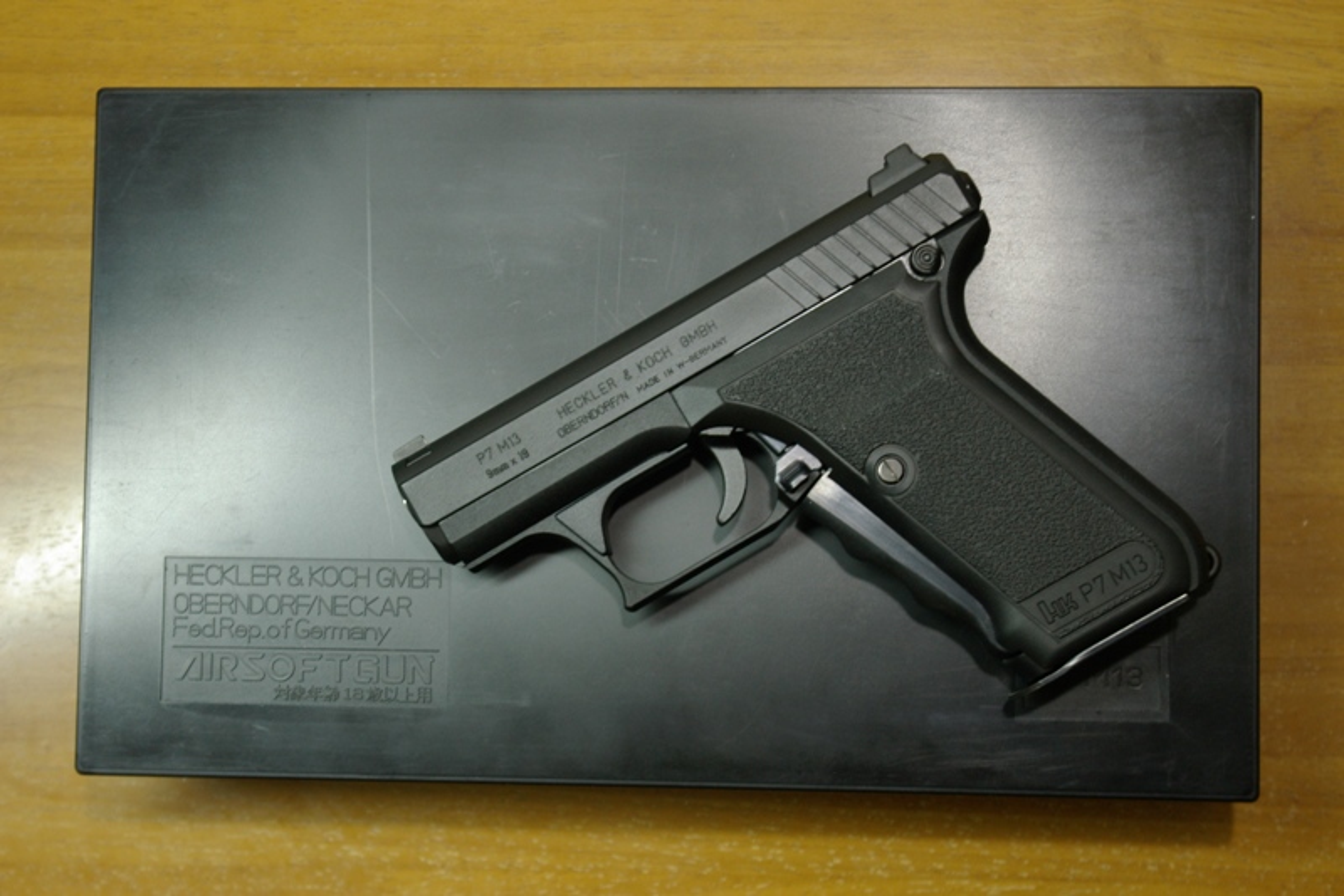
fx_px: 2409
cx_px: 672
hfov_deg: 31.2
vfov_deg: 21.1
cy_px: 448
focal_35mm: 64
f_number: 4.5
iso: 400
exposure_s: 1/20
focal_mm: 43
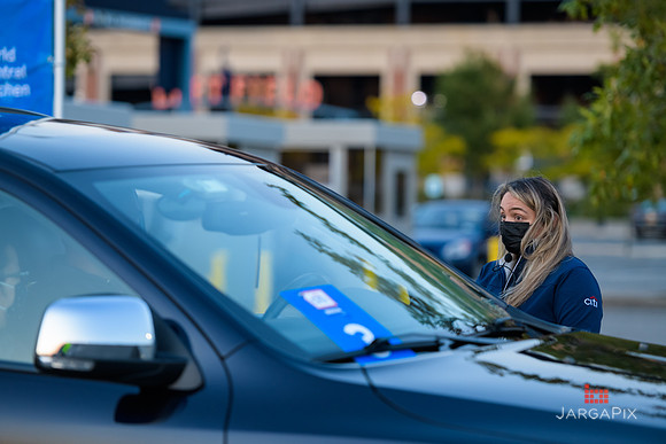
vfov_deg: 9.5
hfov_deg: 14.2
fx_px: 2683
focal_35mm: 145
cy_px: 222
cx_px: 333
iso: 1000
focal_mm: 145
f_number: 3.2
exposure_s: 1/200
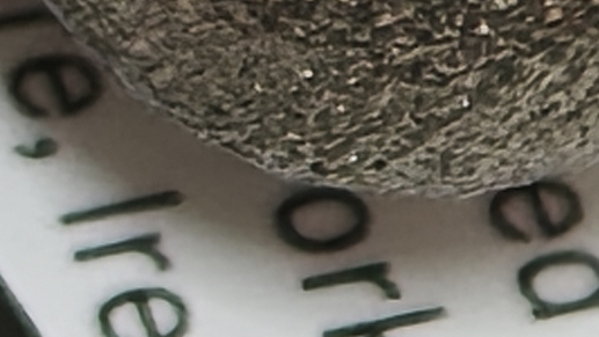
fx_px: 18507
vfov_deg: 1.0
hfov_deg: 1.9
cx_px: -72
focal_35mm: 1165
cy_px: -933
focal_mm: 16.53
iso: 1600
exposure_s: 1/14
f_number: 2.1
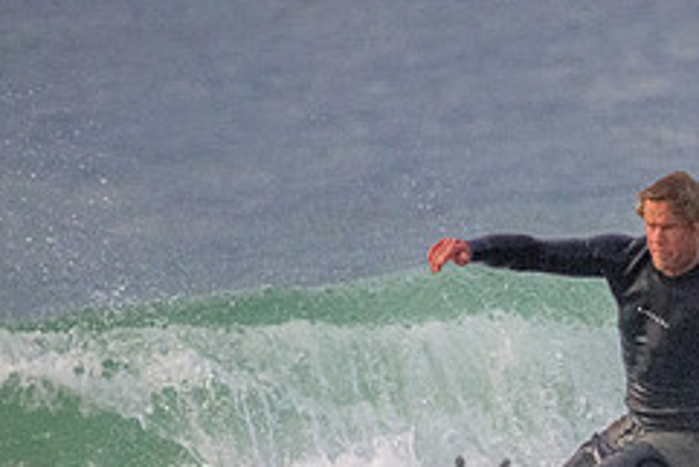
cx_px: 879
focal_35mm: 2210
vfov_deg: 0.6
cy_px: 394
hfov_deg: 0.9
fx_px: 42935
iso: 4500
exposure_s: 1/2000
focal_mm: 800
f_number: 11
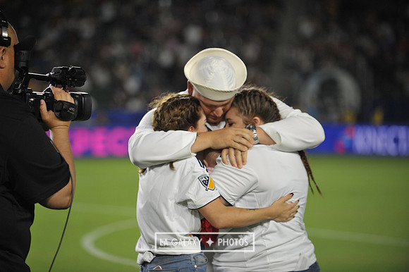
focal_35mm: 150
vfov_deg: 9.1
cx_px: 204
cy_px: 136
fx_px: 1703
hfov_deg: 13.7
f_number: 2.8
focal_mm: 150
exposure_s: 1/1000
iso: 1250
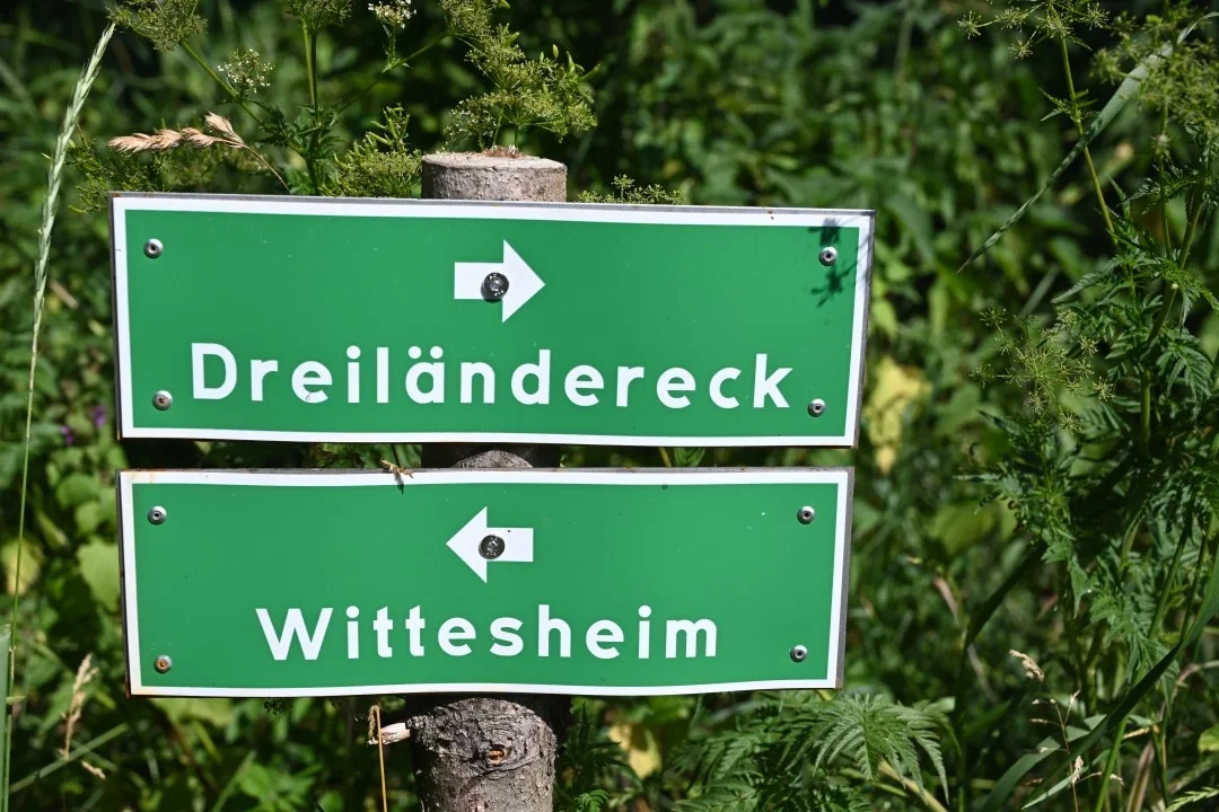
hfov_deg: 44.5
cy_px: 406
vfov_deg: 30.5
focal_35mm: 44
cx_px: 610
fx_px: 1490
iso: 100
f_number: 8
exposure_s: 1/400
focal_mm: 44
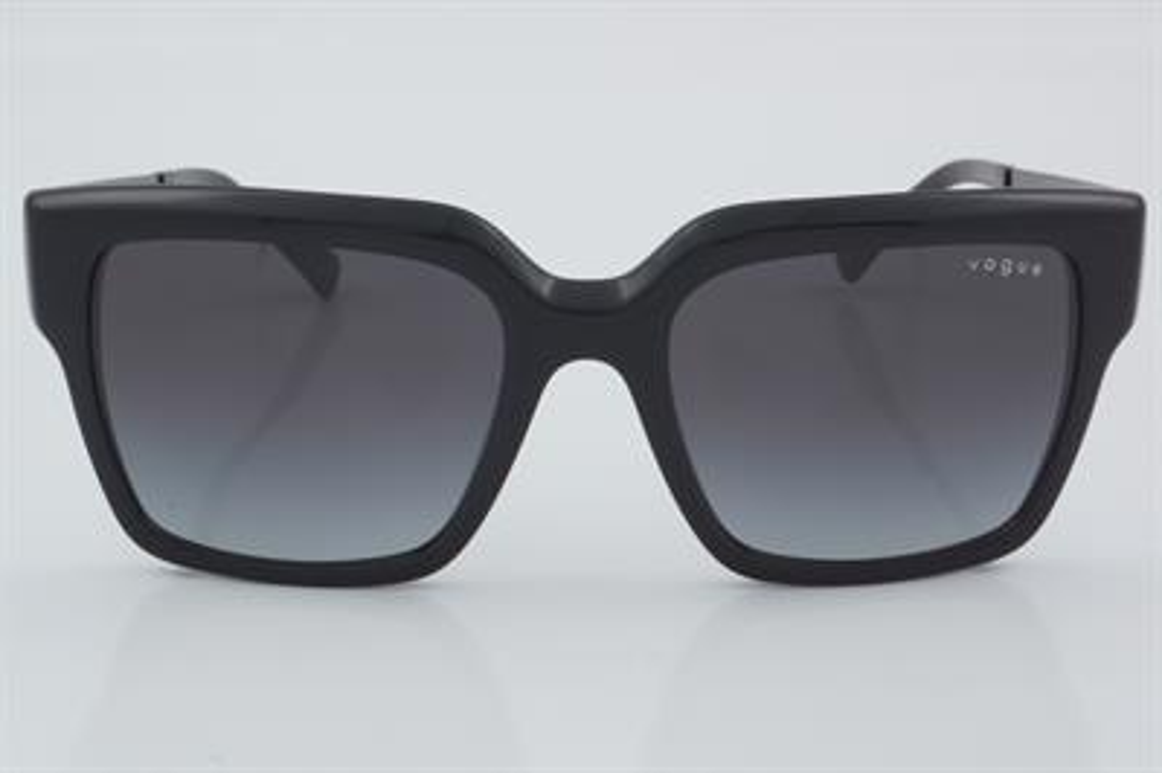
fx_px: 2661
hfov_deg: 24.6
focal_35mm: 82
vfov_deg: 16.5
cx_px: 581
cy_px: 386
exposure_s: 1/4
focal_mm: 55
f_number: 32
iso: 100
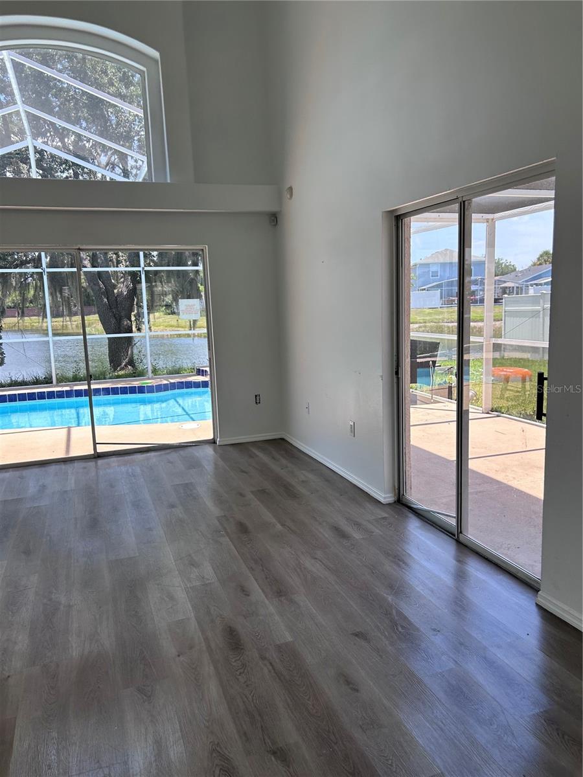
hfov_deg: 53.1
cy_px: 388
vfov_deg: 67.3
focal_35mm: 26
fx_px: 584
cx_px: 292
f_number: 1.5
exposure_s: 1/572
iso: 50
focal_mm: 5.7
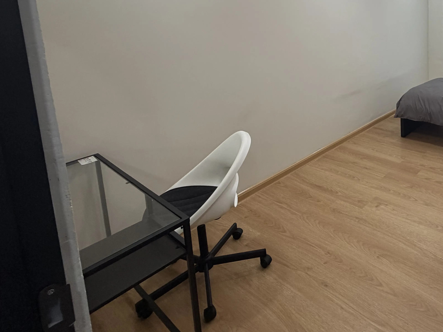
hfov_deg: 60.2
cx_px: 389
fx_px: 320
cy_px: 46
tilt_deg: -7.3
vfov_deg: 50.0
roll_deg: +1.7
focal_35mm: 25
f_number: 2.2
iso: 125
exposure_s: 1/100
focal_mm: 2.22
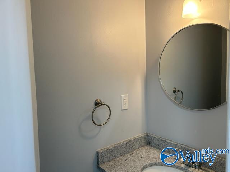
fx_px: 173
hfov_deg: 67.3
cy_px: 86
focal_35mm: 26
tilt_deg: -3.7
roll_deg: +1.7
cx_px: 115
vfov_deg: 53.1
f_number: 1.5
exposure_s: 1/60
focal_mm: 5.7
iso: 64
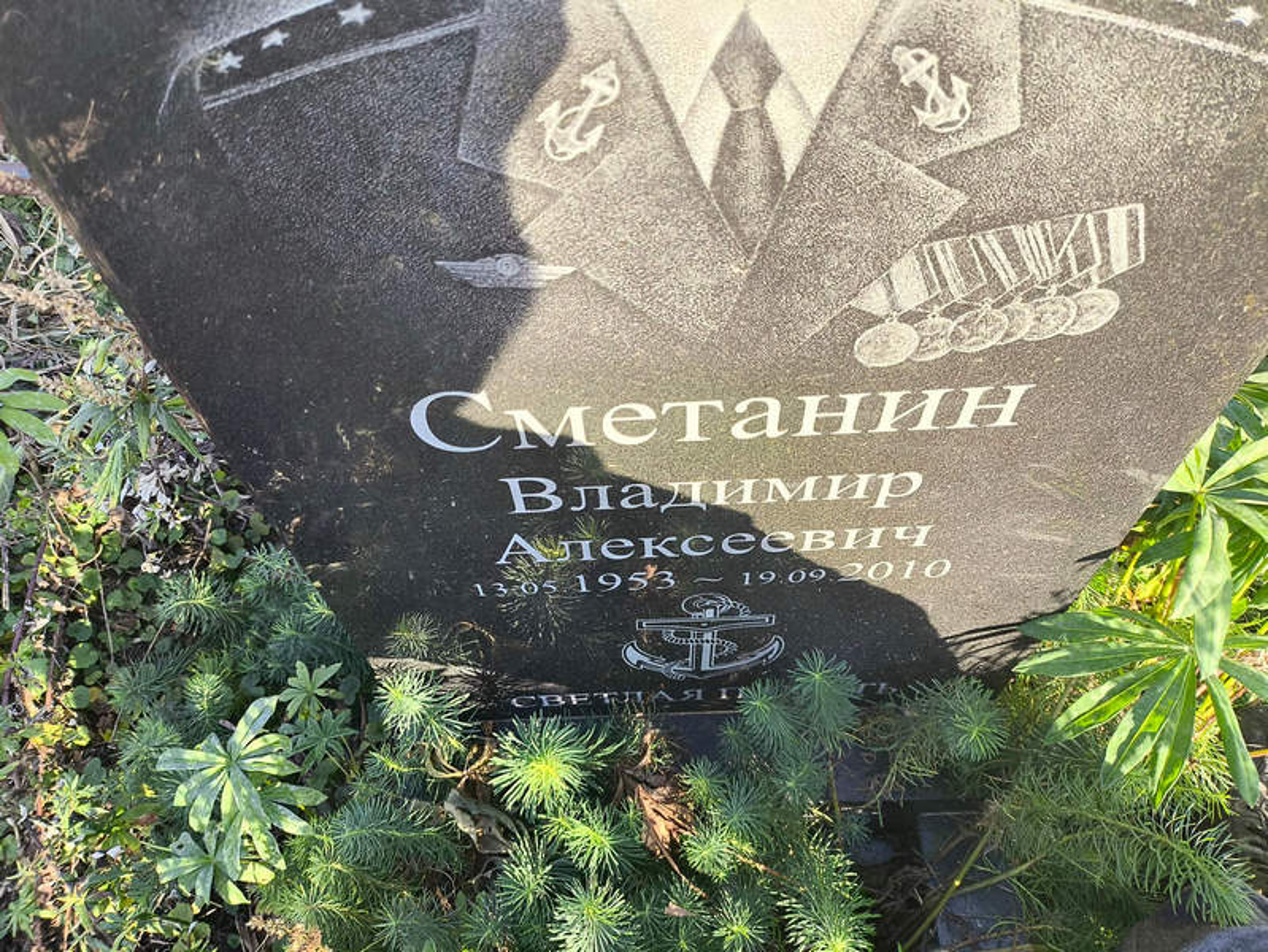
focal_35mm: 25
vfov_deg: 54.9
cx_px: 634
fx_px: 916
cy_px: 476
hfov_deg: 69.4
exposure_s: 1/264
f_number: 1.7
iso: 50
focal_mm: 4.71
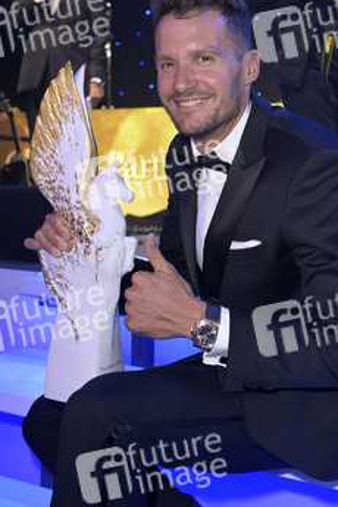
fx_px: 620
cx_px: 194
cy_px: 248
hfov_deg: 30.5
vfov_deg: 44.5
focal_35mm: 44
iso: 2500
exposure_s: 1/250
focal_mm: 38
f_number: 4.5
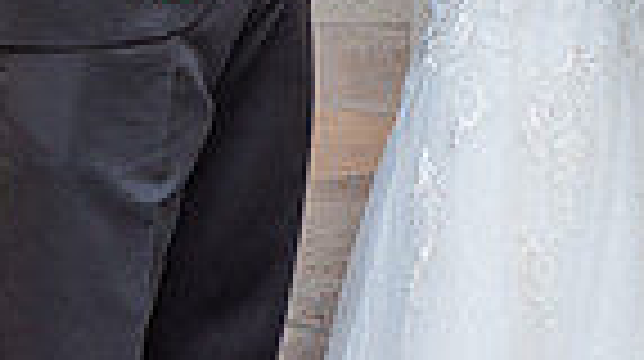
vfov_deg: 5.7
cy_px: -488
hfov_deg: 10.2
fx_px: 3479
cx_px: 964
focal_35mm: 204
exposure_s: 1/160
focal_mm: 48
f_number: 5.6
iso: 200
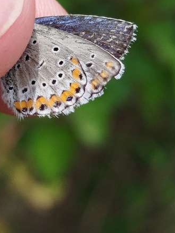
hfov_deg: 33.9
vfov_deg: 44.2
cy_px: 79
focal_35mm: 42
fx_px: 283
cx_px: 56
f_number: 1.7
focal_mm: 5.31
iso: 50
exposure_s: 1/467
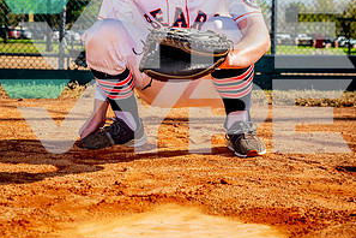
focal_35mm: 94
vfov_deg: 14.4
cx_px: 177
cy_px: 32
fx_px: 929
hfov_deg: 21.7
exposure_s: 1/250
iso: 100
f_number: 6.3
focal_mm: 62
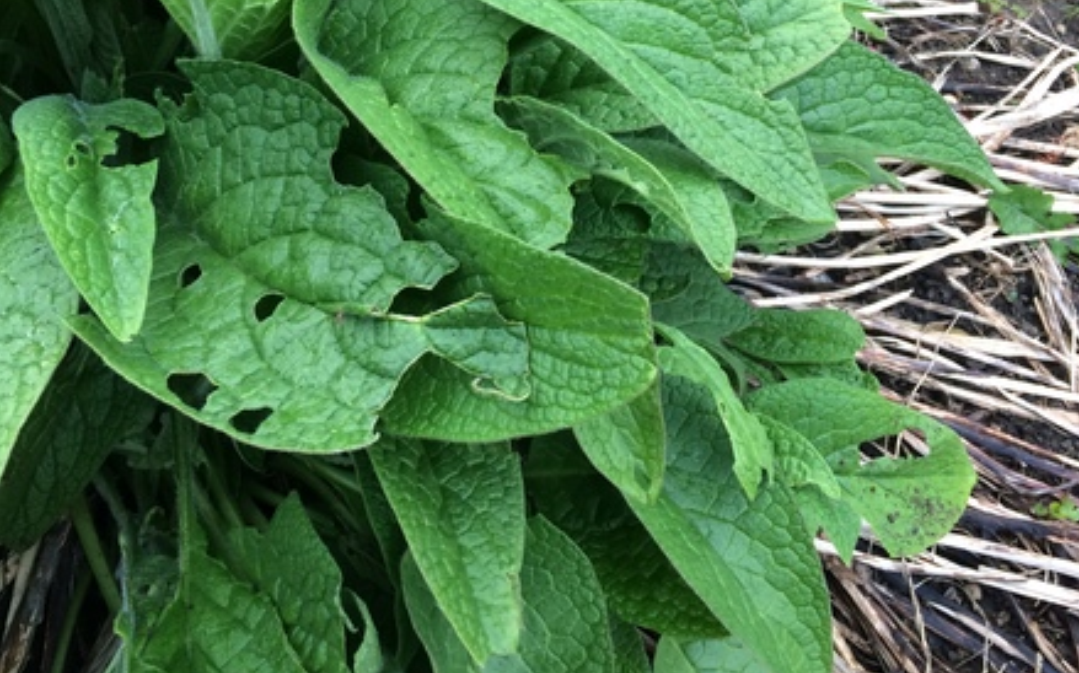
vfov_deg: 29.8
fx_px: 1235
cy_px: 130
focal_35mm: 42
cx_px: 548
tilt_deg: -46.1
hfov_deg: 47.2
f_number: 2.2
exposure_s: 1/33
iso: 40
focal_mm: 4.15
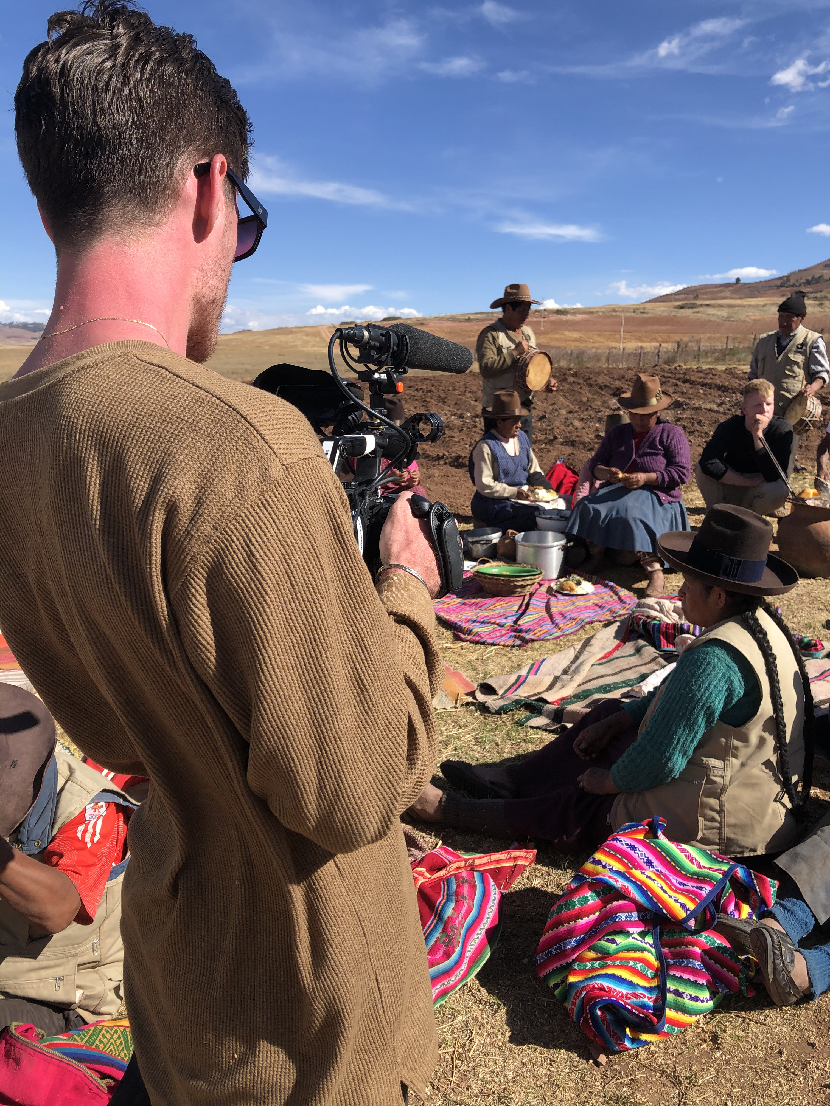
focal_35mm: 28
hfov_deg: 49.7
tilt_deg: -7.5
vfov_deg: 63.4
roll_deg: -1.4
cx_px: 415
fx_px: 895
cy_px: 553
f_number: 1.8
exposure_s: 1/1372
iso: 20
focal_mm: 3.99
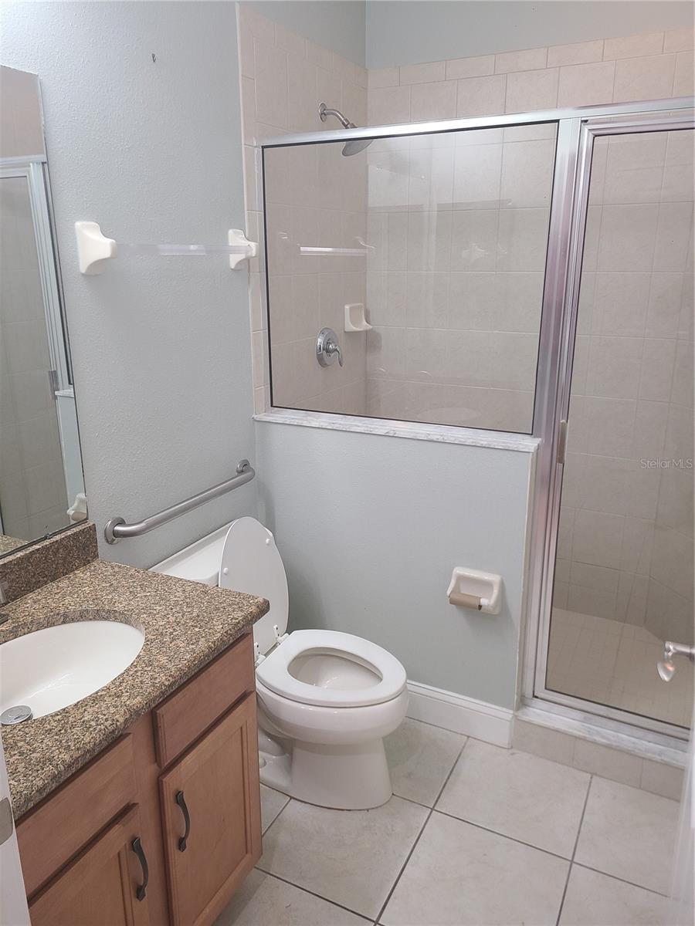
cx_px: 348
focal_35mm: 26
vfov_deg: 67.3
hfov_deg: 53.1
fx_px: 696
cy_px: 463
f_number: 1.8
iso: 160
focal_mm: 5.4
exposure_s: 1/60
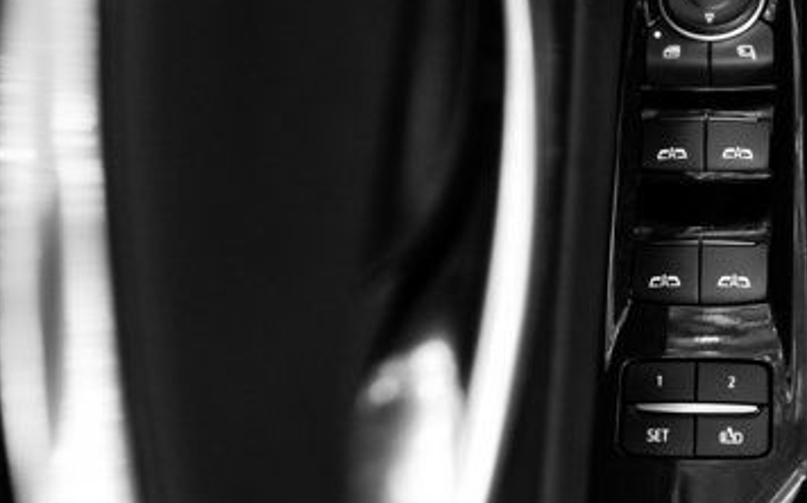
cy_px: 180
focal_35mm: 55
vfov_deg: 23.4
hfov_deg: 35.2
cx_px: 698
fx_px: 1209
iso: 1600
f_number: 2.8
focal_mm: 30
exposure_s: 1/200
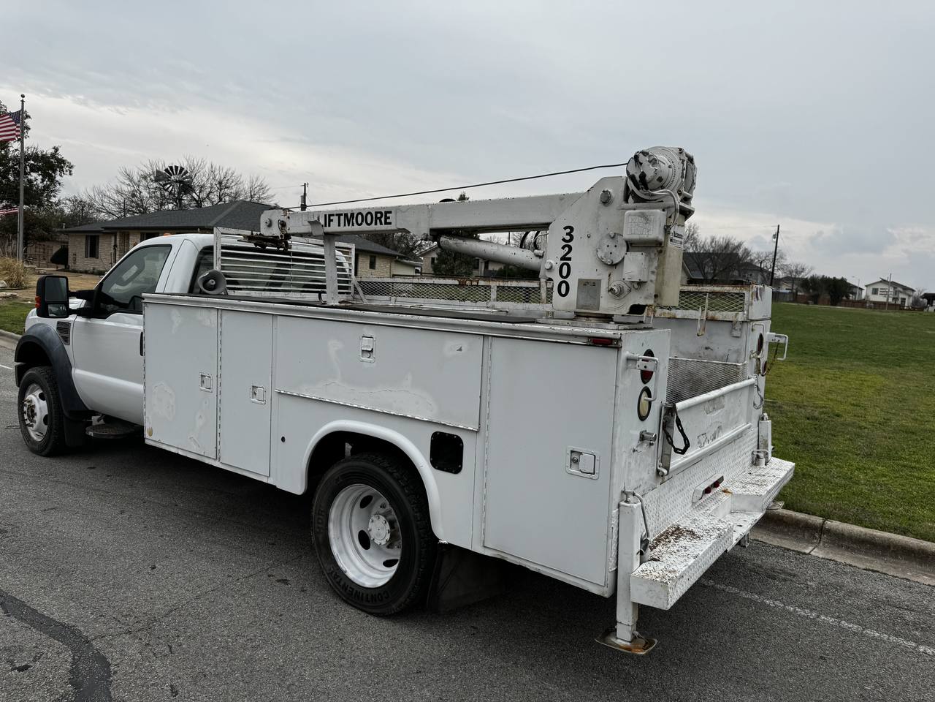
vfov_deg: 56.8
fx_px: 648
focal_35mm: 24
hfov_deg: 71.6
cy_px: 351
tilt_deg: -4.6
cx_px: 468
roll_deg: -4.5
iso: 80
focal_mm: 6.86
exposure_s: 1/2833
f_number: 1.78
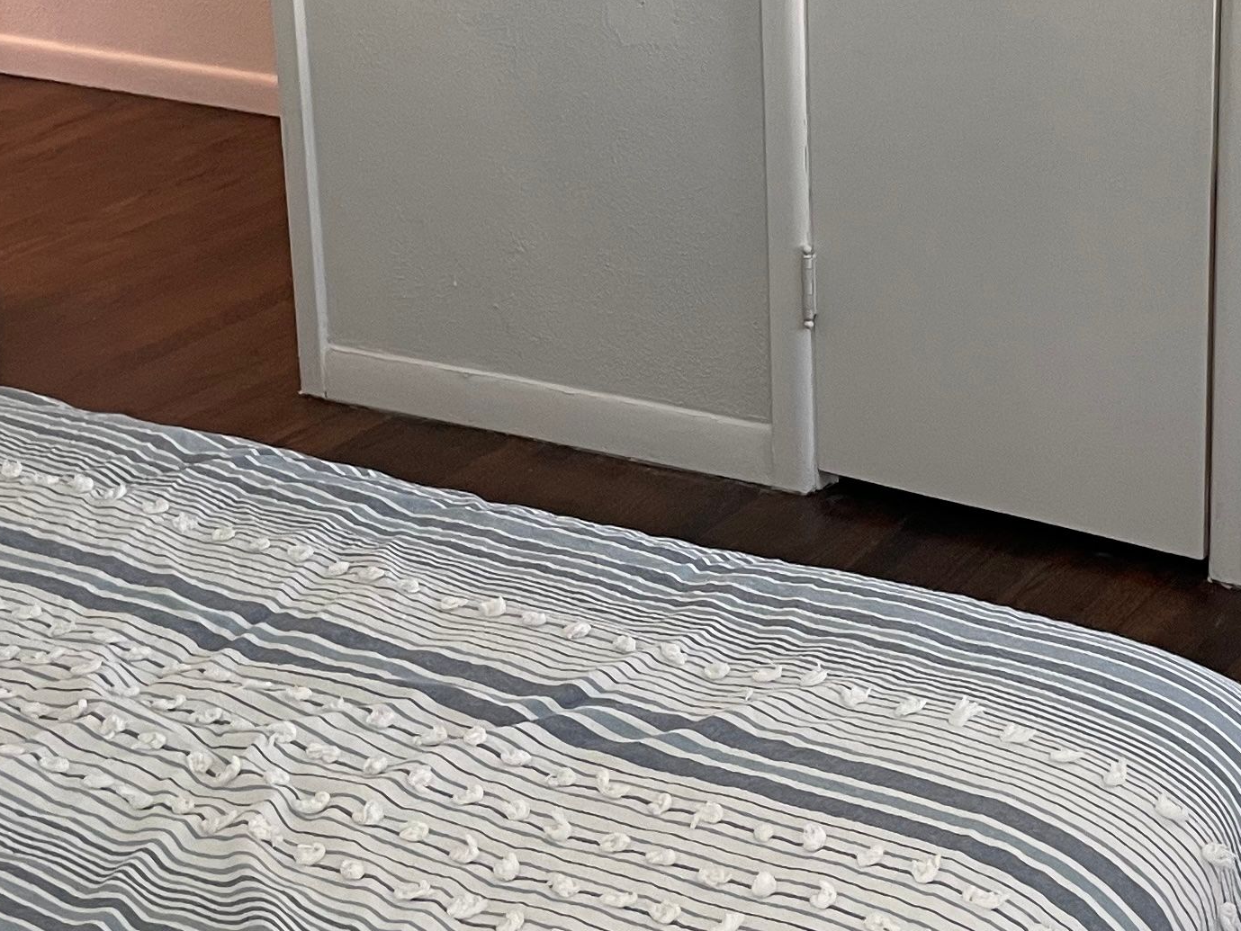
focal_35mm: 76
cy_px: 175
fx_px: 2725
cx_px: 868
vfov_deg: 19.2
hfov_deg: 25.5
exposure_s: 1/72
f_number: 1.6
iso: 125
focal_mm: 4.2
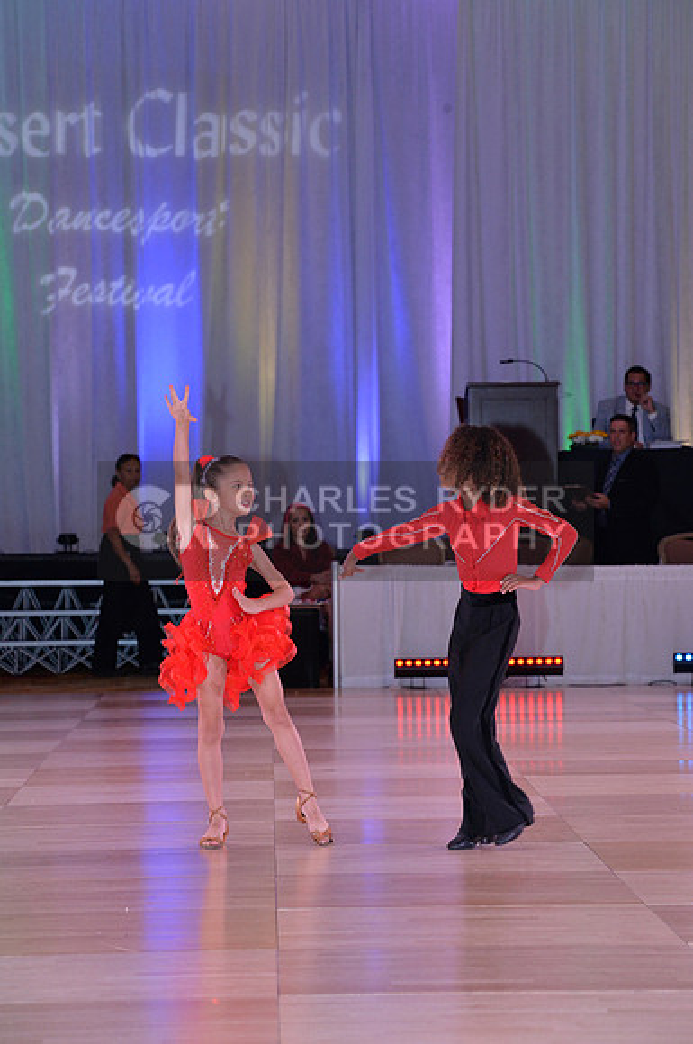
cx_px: 346
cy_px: 522
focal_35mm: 135
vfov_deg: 15.2
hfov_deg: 10.1
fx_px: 3910
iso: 2000
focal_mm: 135
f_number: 7.1
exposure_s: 1/250
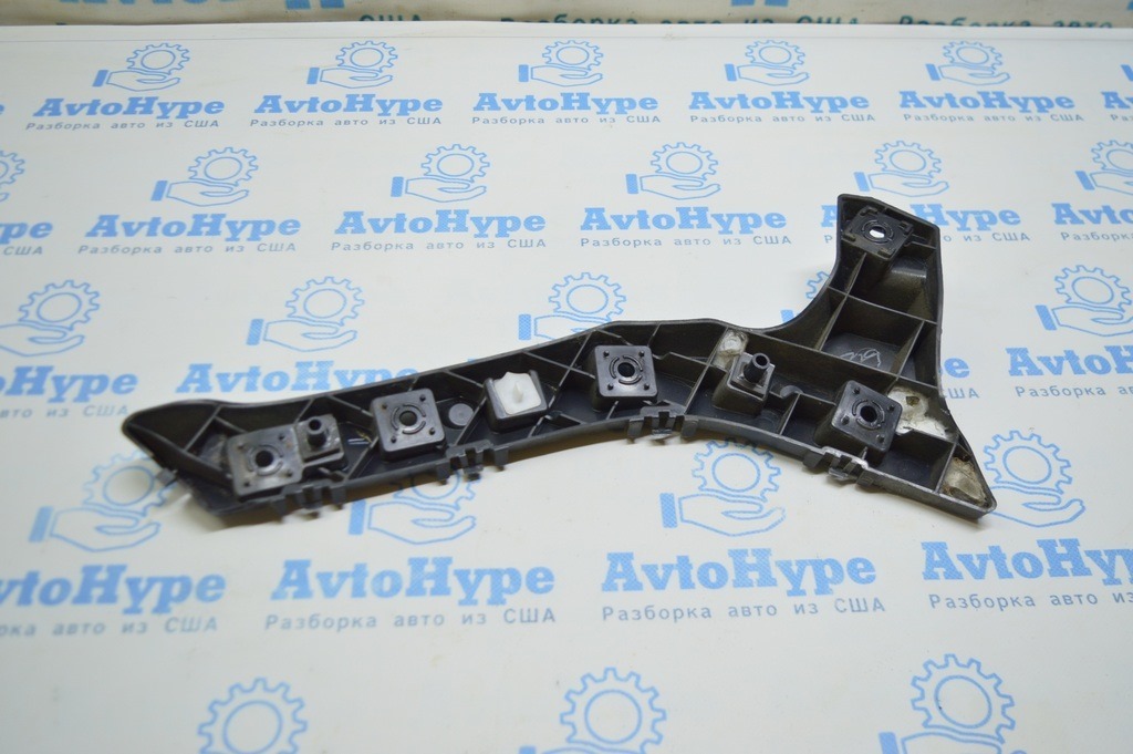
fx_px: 1038
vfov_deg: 39.9
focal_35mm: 33
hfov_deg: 57.3
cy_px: 377
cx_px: 566
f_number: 3.8
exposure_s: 1/60
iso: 400
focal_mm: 22
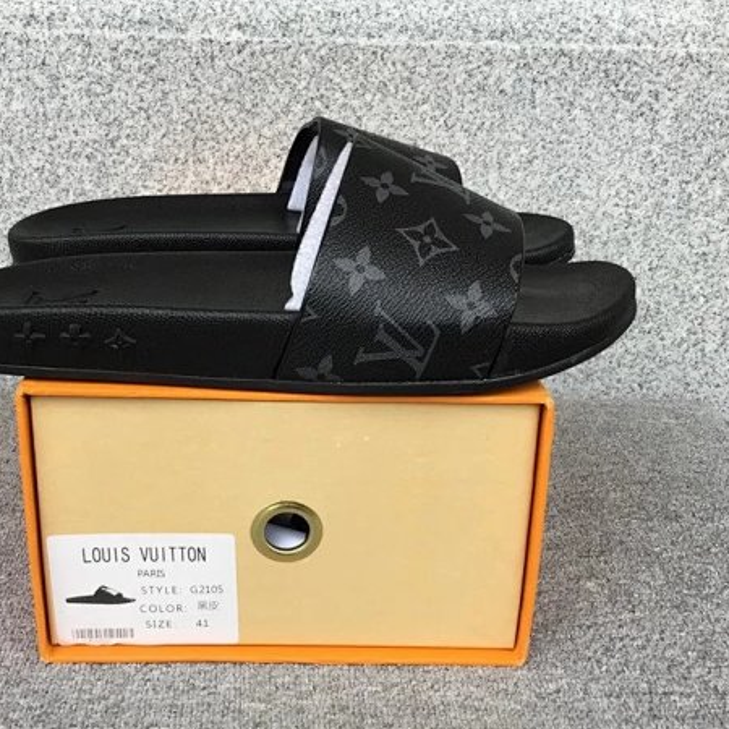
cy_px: 350
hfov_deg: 42.7
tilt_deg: -18.8
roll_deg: -1.3
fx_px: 929
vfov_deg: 42.8
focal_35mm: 39
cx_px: 305
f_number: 2.4
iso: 40
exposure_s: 1/120
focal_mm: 3.3
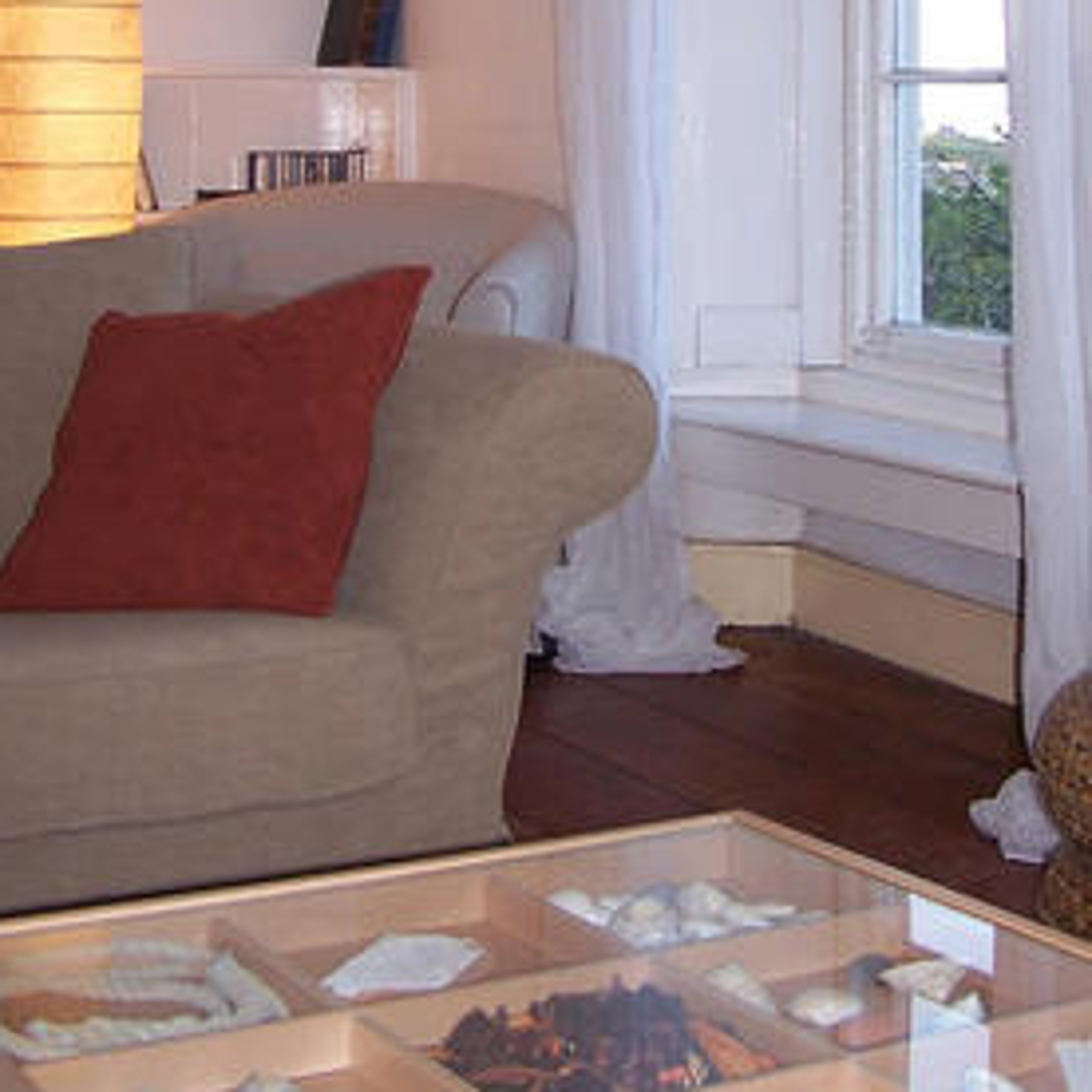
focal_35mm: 70
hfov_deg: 24.7
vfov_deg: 24.3
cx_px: 586
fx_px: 2498
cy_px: 241
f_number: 2.8
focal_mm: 6.3
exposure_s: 1/60
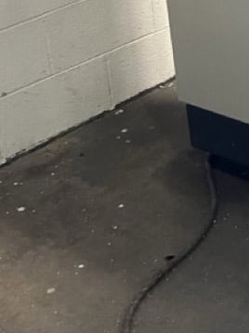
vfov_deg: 18.9
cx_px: 433
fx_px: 969
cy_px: -9
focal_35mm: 101
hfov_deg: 13.3
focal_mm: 4
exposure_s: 1/60
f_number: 1.8
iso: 100
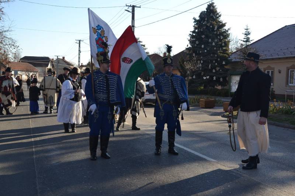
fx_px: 393
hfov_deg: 41.1
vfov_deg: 28.1
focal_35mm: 48
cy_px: 98
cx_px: 148
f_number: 6.3
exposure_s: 1/160
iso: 100
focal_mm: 32
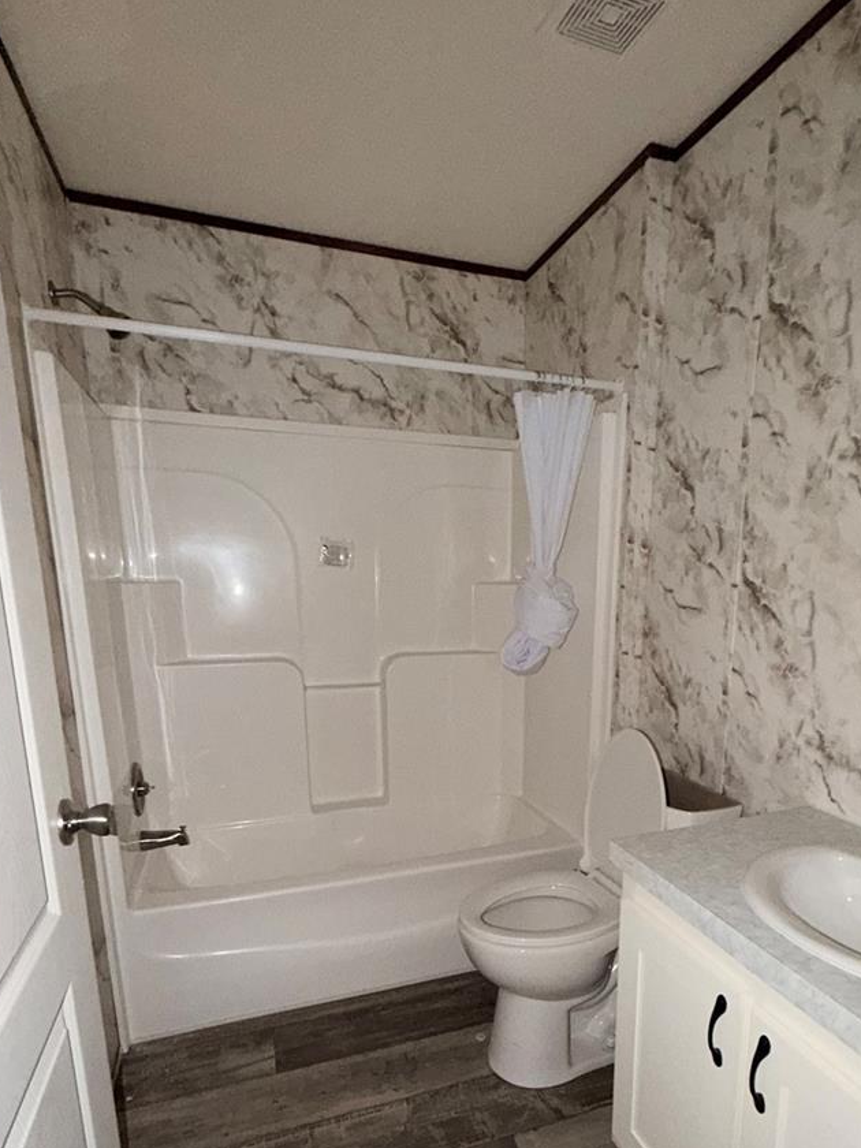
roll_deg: -0.5
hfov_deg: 65.7
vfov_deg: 80.0
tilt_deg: -13.9
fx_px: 663
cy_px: 730
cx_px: 485
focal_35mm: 20
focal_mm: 2.22
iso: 200
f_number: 2.2
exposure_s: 1/31
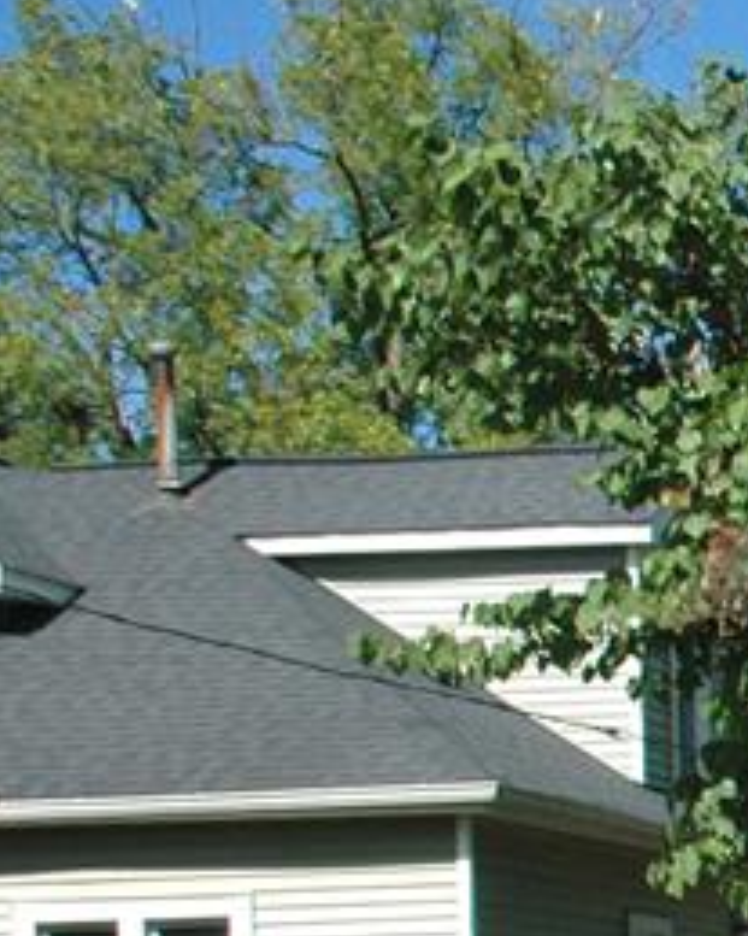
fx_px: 2769
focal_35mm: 100
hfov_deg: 12.5
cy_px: 1077
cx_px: 1727
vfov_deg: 18.3
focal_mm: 18
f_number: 10
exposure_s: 1/400
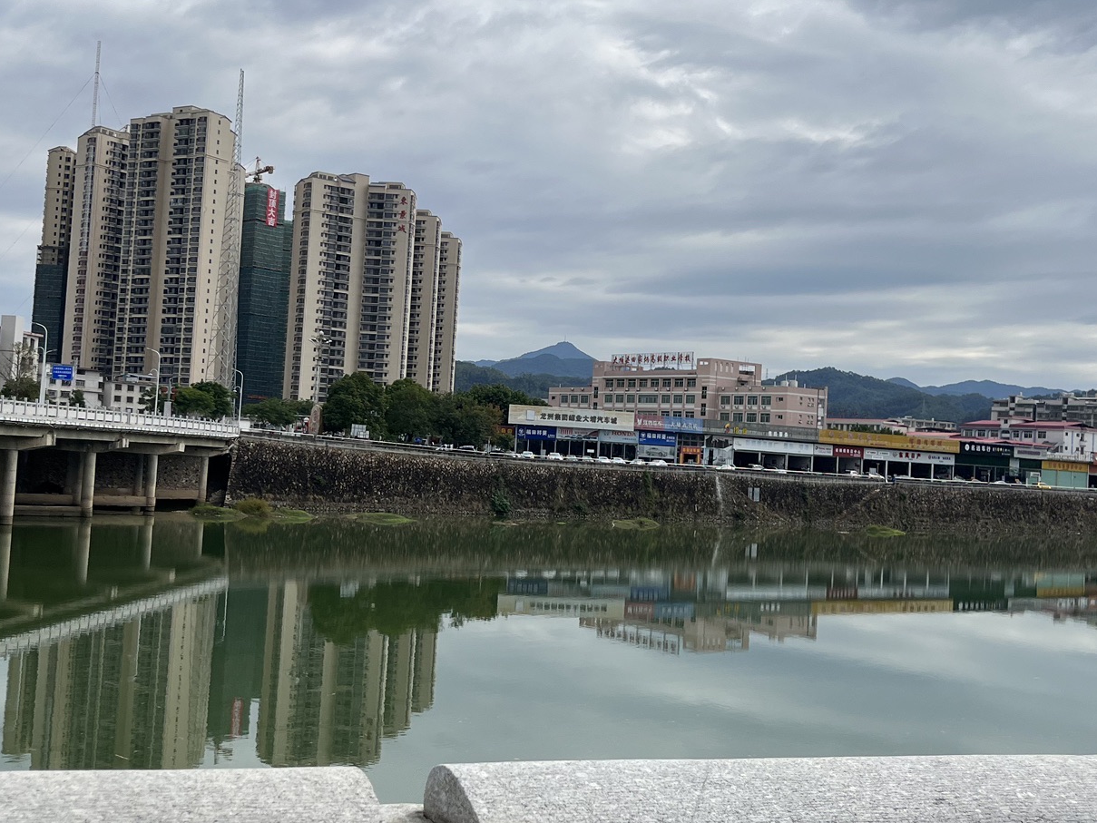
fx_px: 1363
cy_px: 389
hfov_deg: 43.8
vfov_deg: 33.6
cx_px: 522
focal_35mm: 43
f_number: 1.6
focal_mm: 5.1
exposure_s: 1/5848
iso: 50
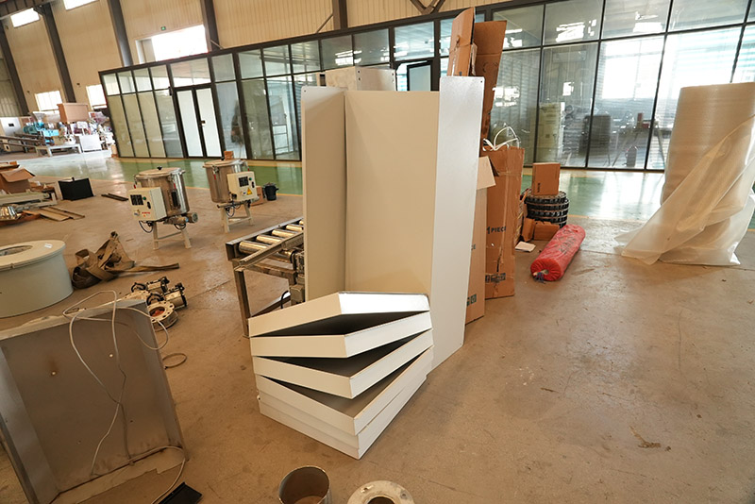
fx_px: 420
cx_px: 378
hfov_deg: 84.0
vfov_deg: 62.0
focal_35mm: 20
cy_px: 252
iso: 4000
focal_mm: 20
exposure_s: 1/160
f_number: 5.6
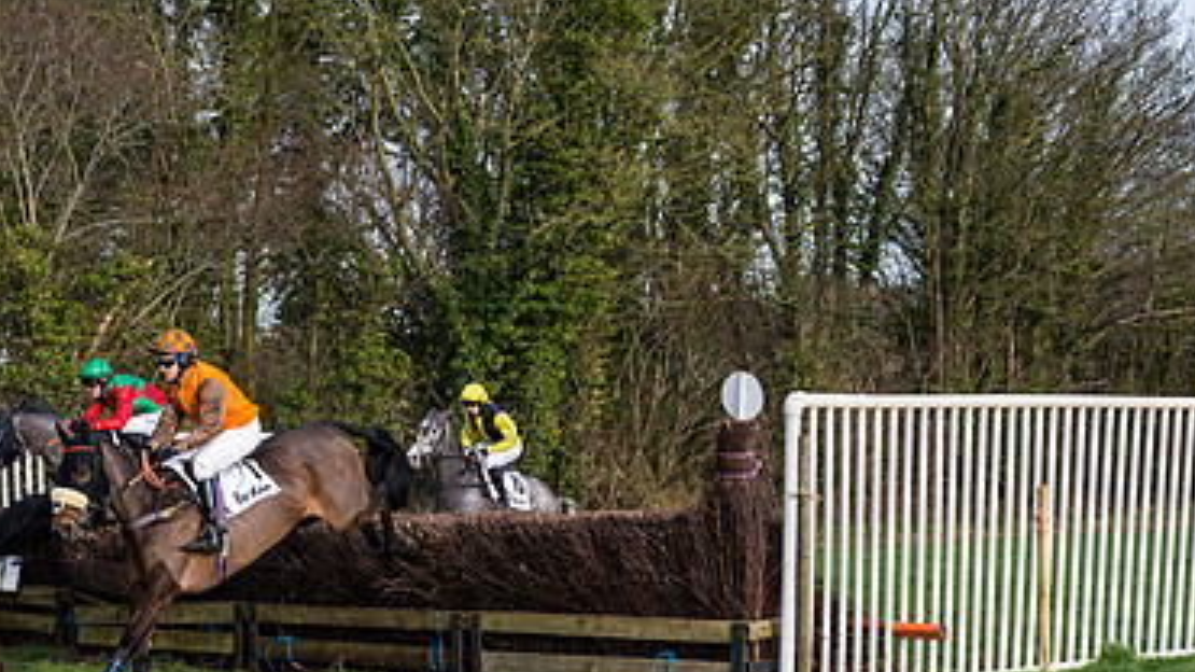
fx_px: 1584
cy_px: 459
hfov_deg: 40.6
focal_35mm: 50
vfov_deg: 23.8
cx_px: 365
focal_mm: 30.5
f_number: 4
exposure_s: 1/2000
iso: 400
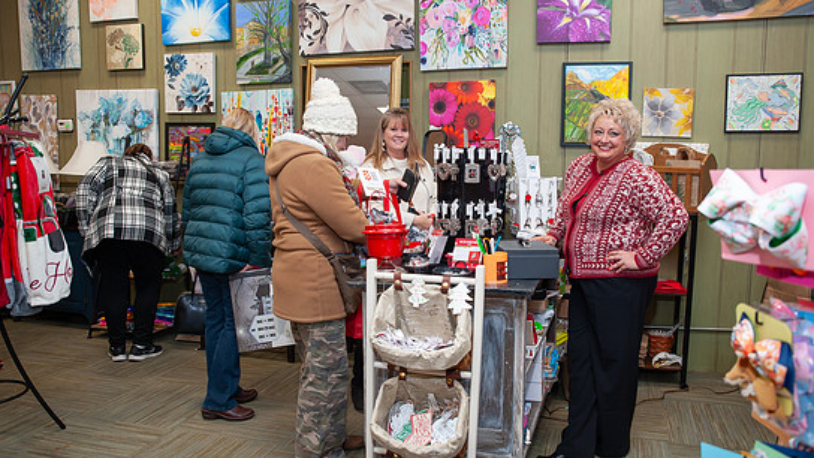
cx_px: 420
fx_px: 626
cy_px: 228
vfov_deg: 40.2
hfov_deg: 66.0
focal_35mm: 29
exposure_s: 1/125
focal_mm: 26
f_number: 4
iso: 500
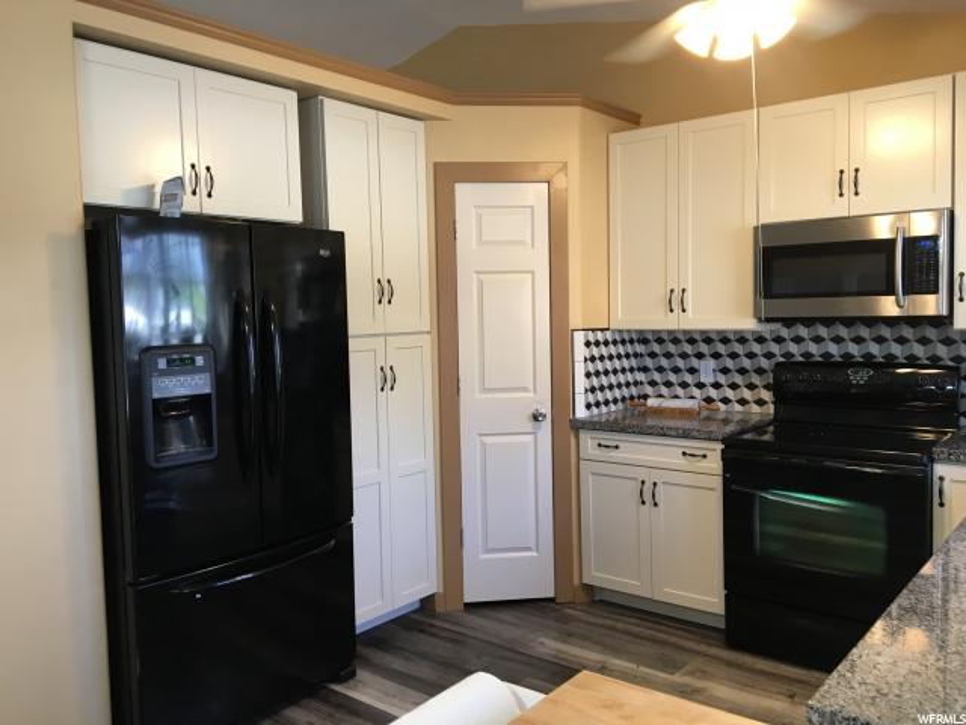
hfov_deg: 61.7
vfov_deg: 48.2
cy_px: 362
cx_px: 483
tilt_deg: -2.9
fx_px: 809
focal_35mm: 29
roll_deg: +0.7
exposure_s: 1/30
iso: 64
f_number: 2.2
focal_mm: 4.15
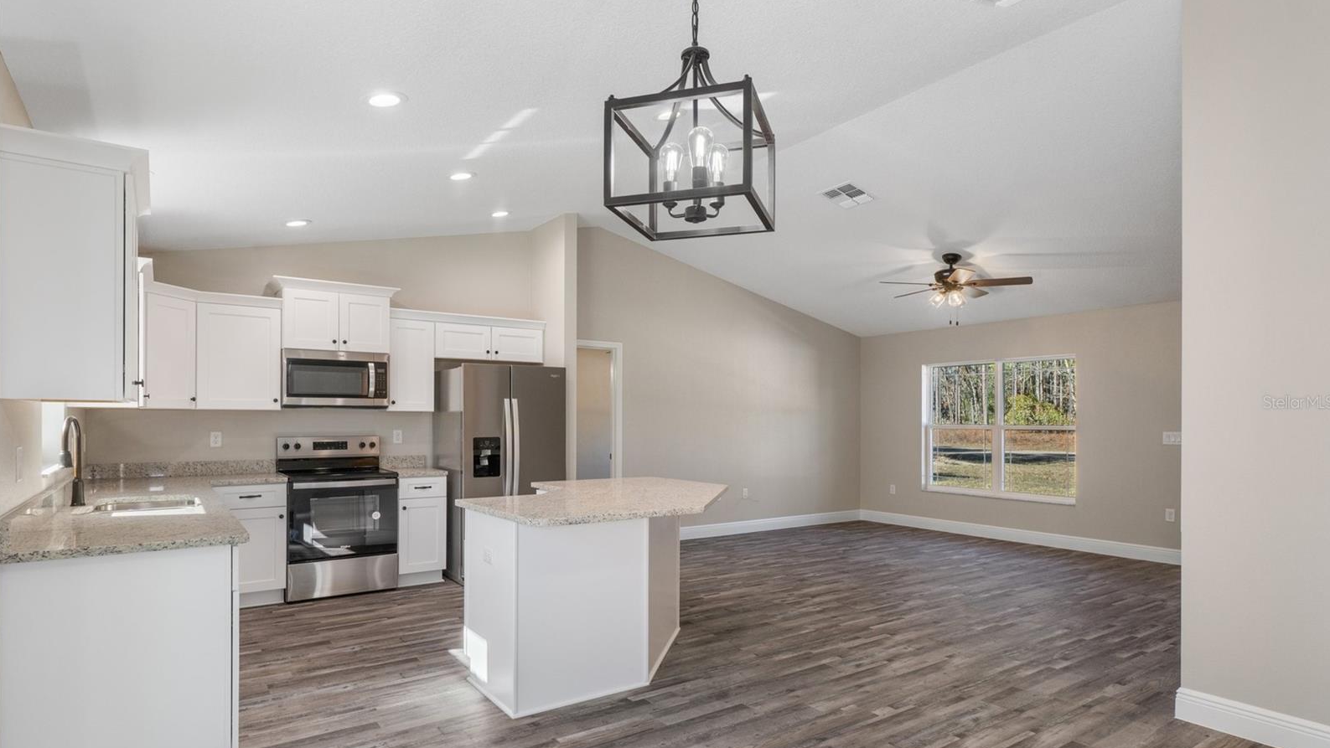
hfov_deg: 89.6
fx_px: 670
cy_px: 402
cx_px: 667
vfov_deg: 58.3
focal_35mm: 19
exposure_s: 1/5
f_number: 8
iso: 320
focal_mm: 12
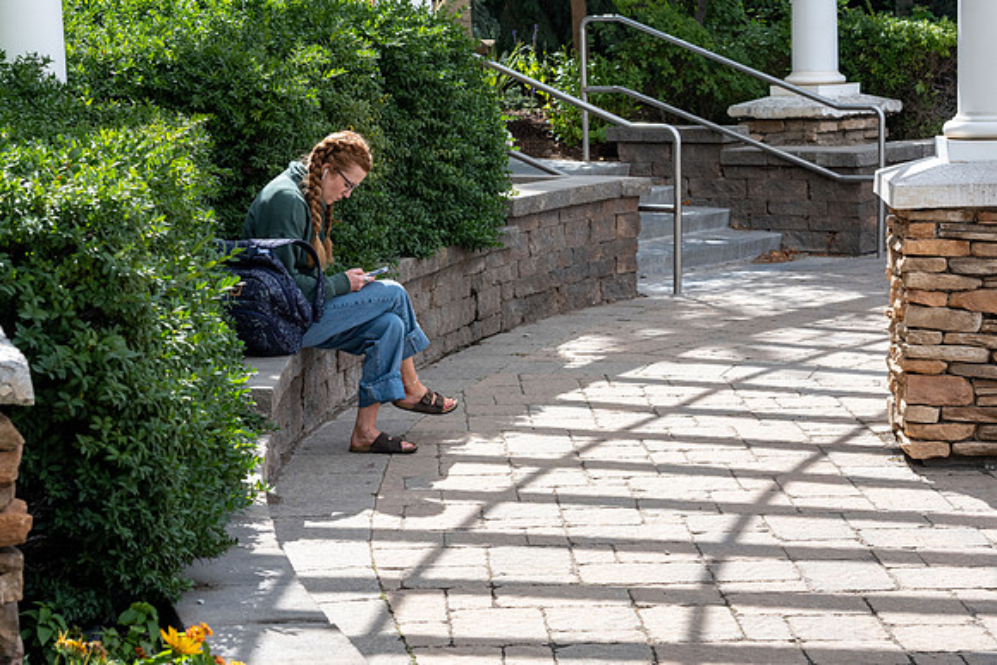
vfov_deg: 16.5
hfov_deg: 24.5
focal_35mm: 83
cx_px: 461
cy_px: 319
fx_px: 2292
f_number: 6.3
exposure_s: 1/640
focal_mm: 70
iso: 500
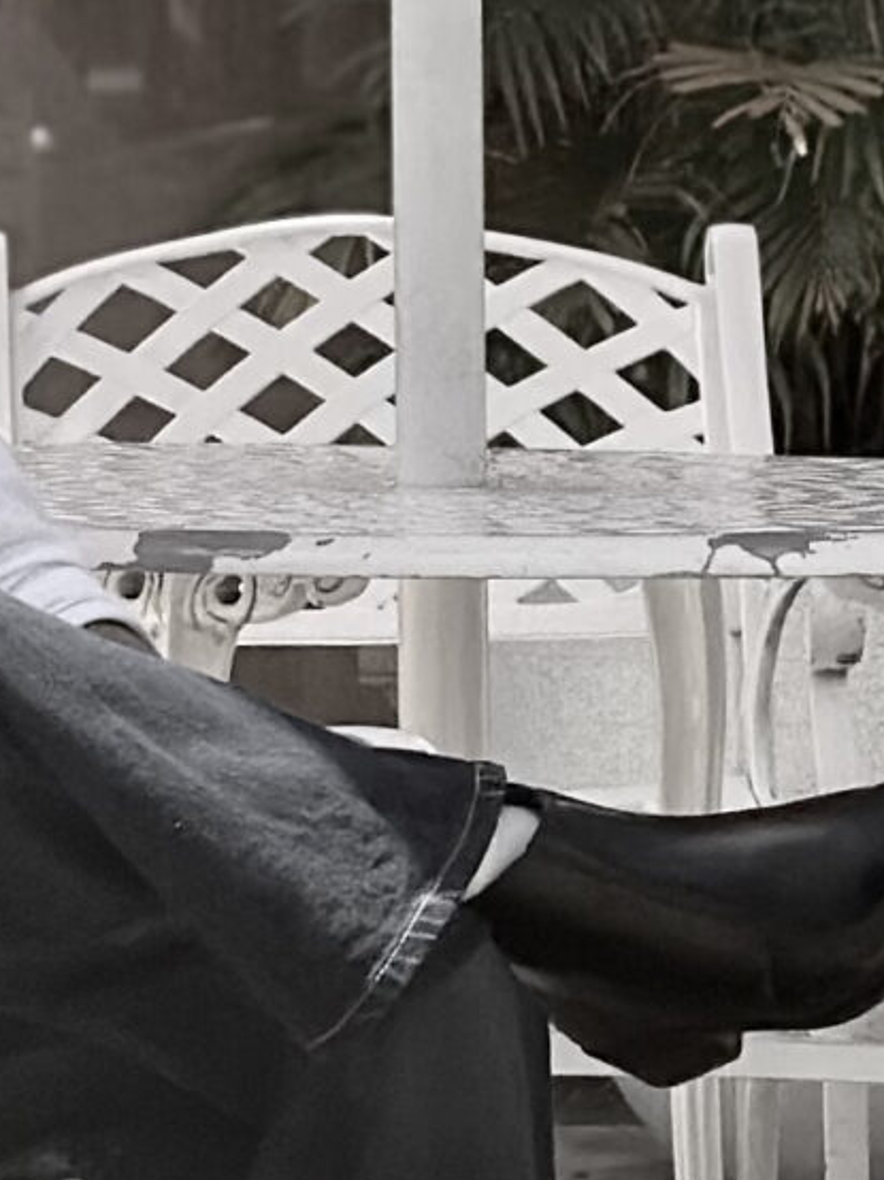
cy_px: 528
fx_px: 7565
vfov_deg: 8.9
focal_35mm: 222
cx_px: -134
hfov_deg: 6.6
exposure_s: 1/4016
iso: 100
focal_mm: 6.86
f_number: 1.78
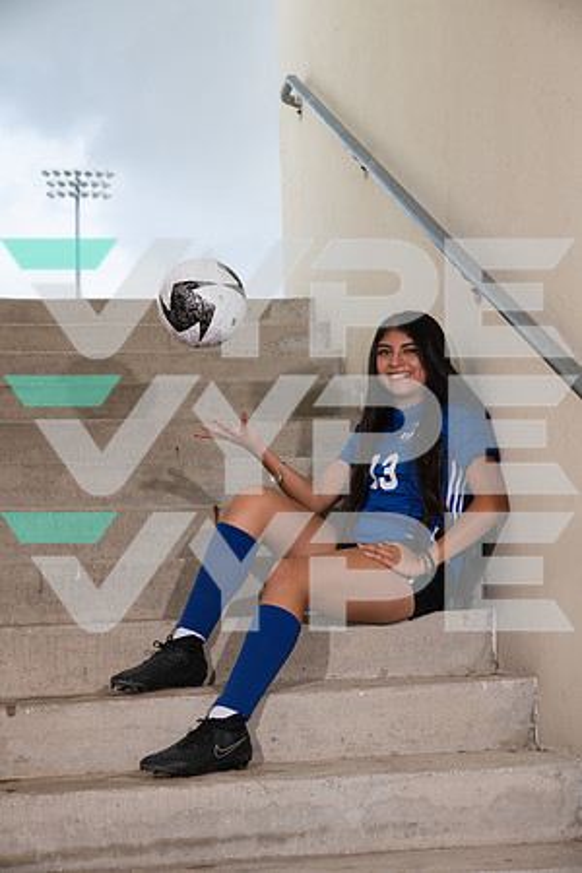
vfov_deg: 32.4
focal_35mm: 62
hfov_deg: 21.9
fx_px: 1503
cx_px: 291
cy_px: 436
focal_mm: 62
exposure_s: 1/320
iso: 250
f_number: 7.1
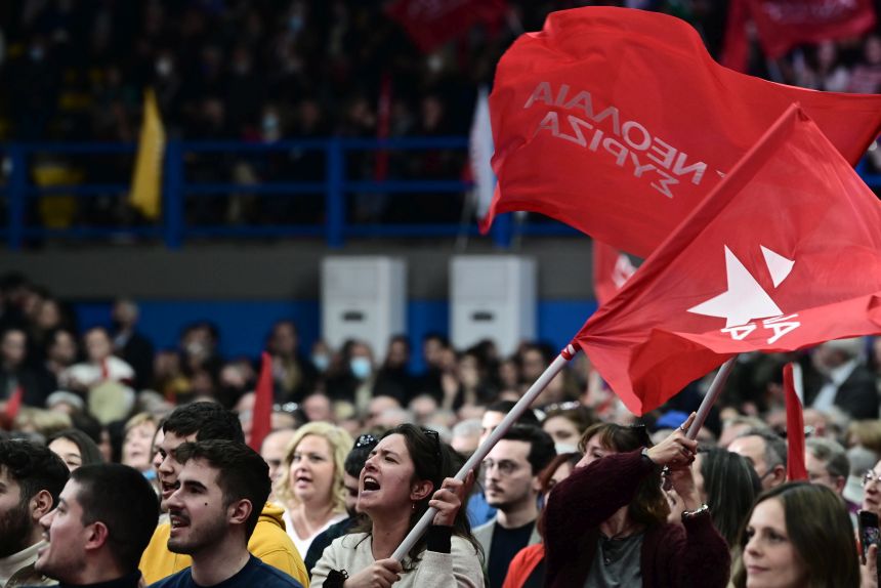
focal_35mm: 200
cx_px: 440
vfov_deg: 6.9
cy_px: 294
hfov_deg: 10.3
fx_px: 4896
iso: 2000
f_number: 5
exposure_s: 1/500
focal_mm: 200
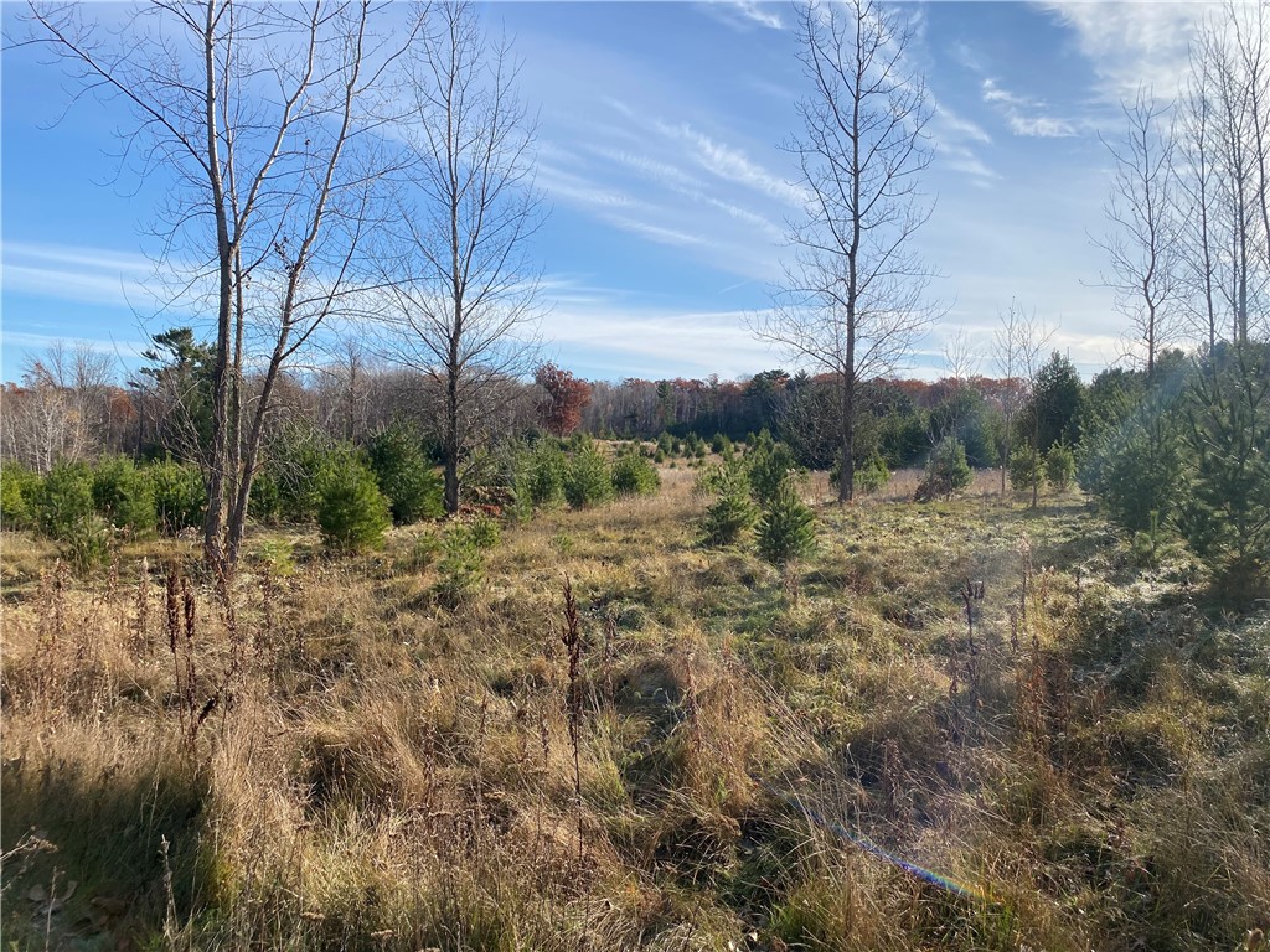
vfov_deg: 53.1
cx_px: 635
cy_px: 476
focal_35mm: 26
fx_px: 954
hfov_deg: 67.3
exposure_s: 1/3300
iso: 32
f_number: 1.8
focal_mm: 4.25
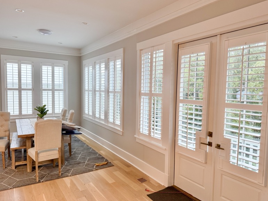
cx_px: 139
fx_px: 194
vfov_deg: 54.9
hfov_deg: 69.4
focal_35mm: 25
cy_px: 102
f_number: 1.8
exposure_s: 1/60
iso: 250
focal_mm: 6.76
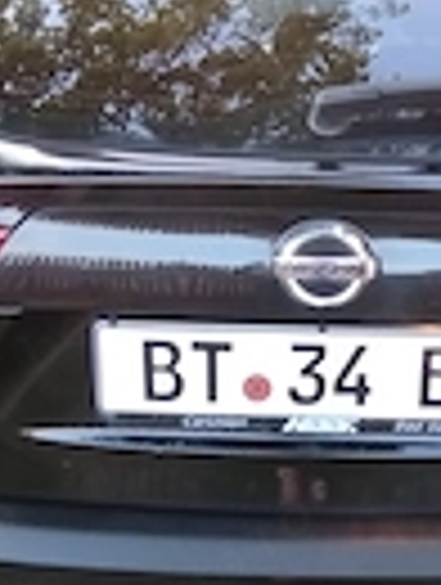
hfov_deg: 31.0
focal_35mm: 46
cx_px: 342
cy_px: 342
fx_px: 779
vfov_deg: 41.0
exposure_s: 1/33
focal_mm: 1.65
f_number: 2.2
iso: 250
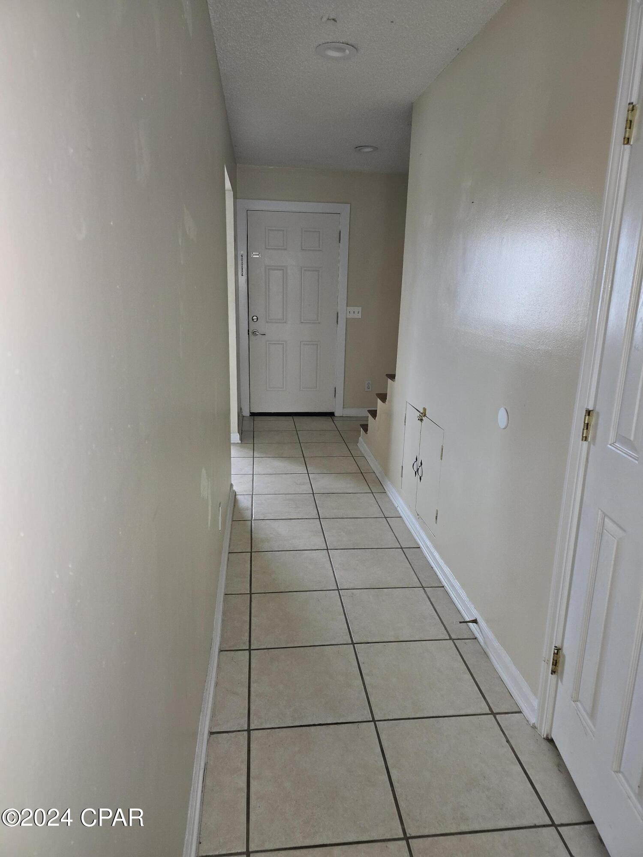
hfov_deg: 58.9
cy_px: 428
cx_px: 322
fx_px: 570
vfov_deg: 73.9
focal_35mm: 23
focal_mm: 6.3
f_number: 1.7
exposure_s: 1/30
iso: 100
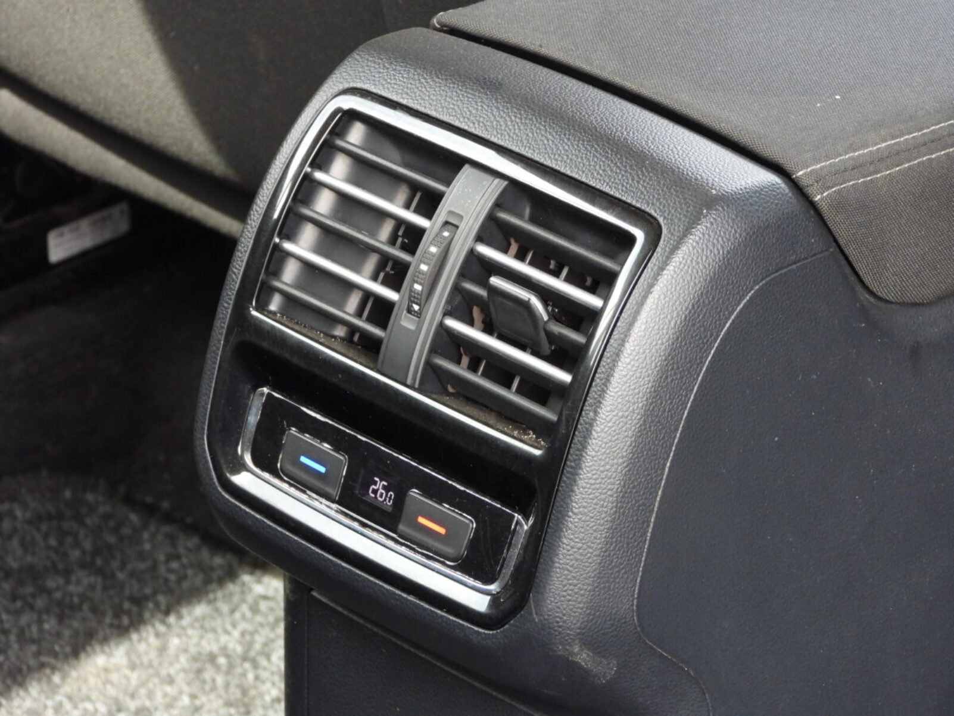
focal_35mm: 185
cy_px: 358
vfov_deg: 8.0
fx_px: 5099
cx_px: 477
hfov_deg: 10.7
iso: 400
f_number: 4.5
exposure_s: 1/50
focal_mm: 33.2
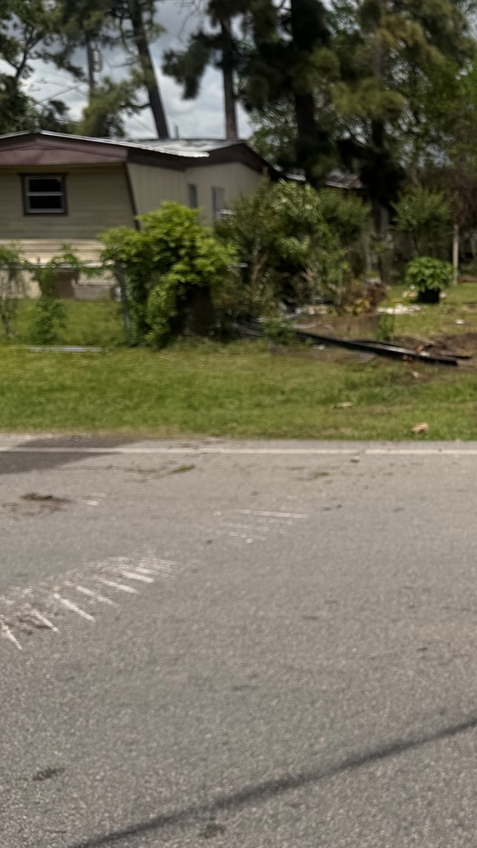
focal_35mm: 46
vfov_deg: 44.6
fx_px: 1034
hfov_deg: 24.0
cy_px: 404
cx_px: 543
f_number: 1.78
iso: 80
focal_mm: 6.76
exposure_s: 1/10309
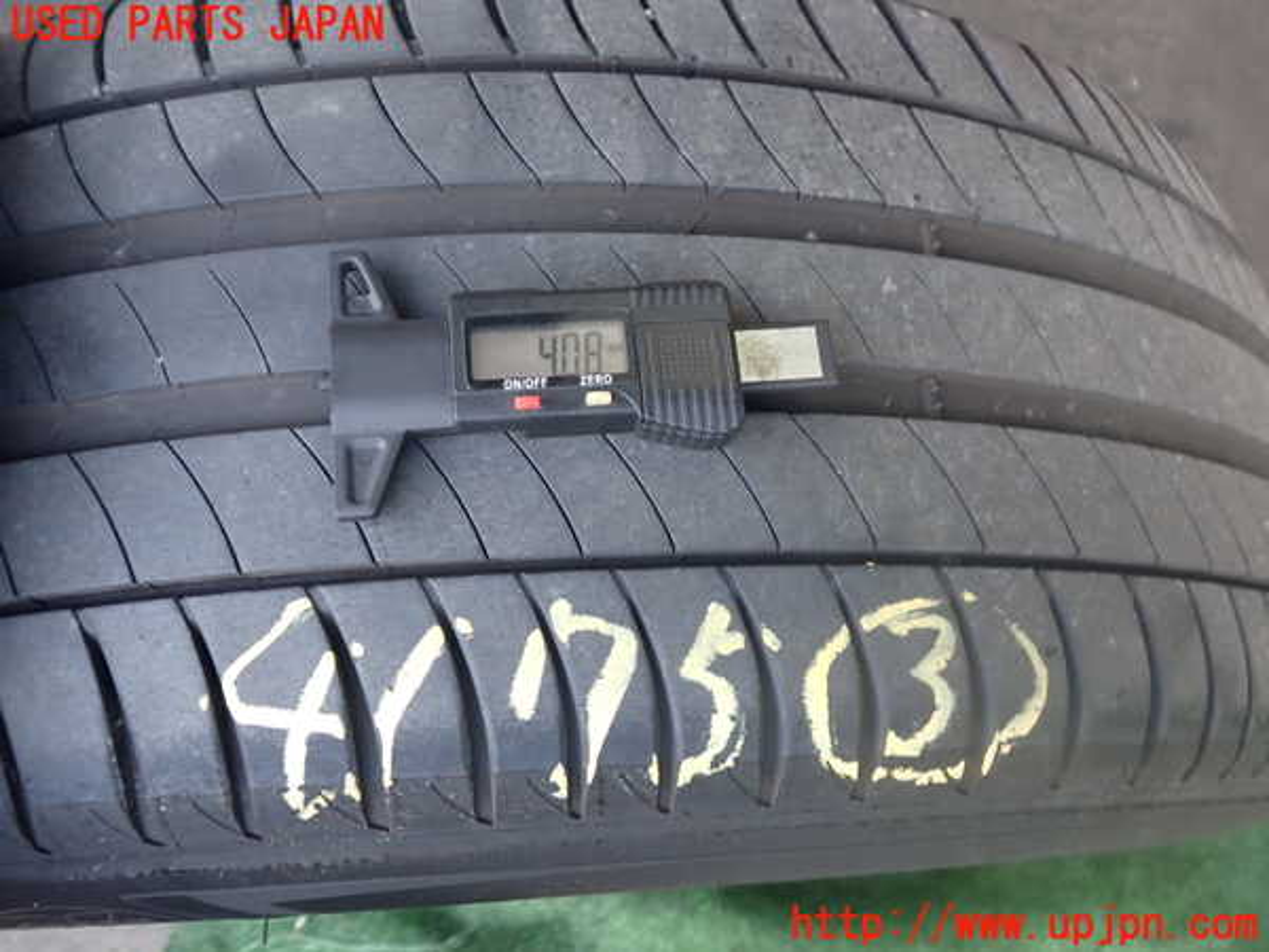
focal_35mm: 30
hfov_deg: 60.0
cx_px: 634
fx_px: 1100
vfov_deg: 46.8
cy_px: 476
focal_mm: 5.4
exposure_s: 1/60
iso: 200
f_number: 2.3
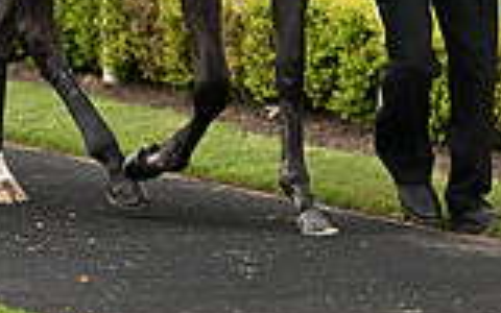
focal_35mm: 459
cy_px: -291
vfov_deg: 2.8
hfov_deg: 4.6
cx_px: 144
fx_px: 6267
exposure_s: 1/1250
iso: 800
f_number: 4
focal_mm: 160
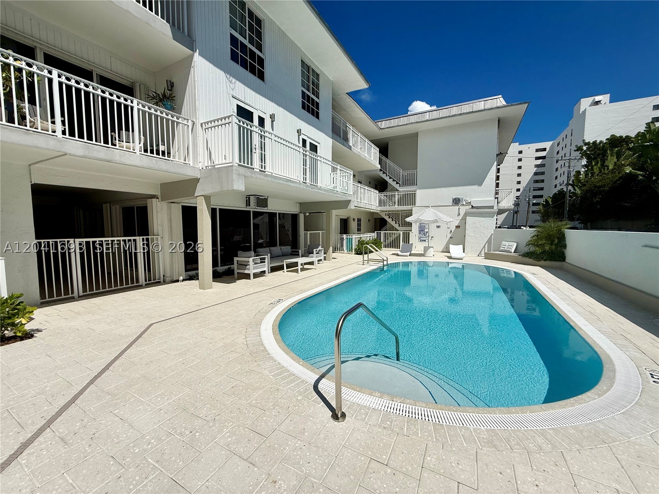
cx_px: 330
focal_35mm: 14
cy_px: 247
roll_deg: -0.1
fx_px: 267
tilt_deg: -4.1
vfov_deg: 85.7
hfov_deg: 102.1
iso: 40
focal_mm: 2.22
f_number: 2.2
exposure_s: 1/6173
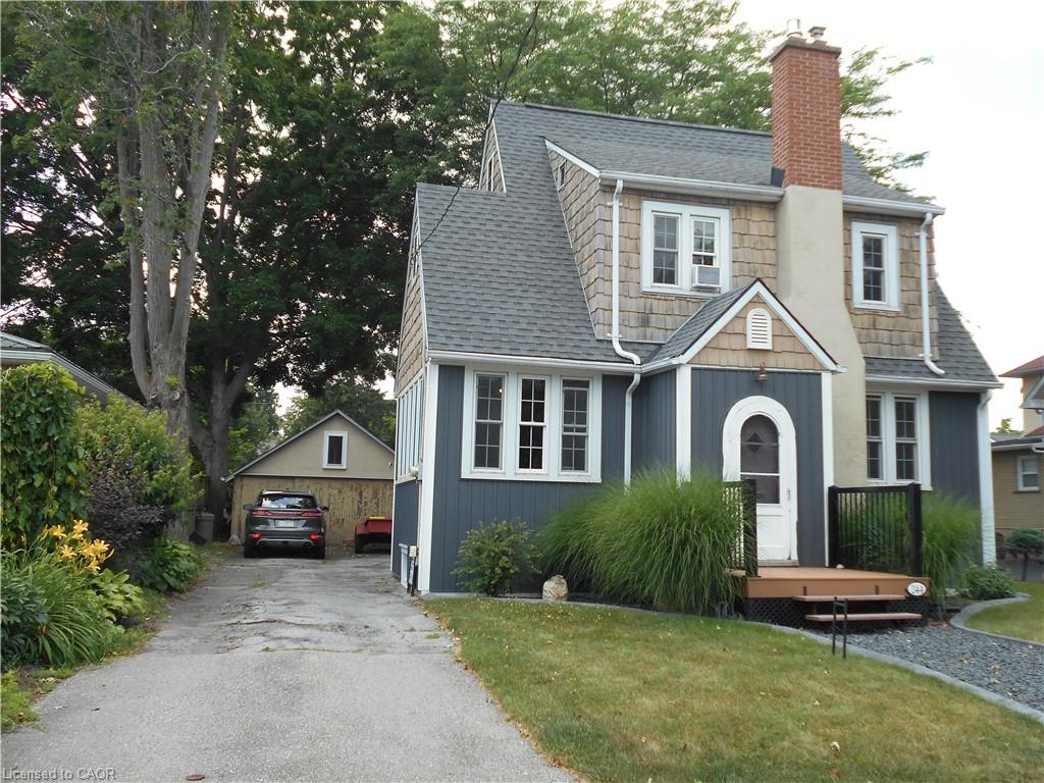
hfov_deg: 56.8
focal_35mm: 32
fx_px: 965
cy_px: 392
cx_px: 522
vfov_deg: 44.2
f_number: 3.6
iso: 80
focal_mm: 5.8
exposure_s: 1/320
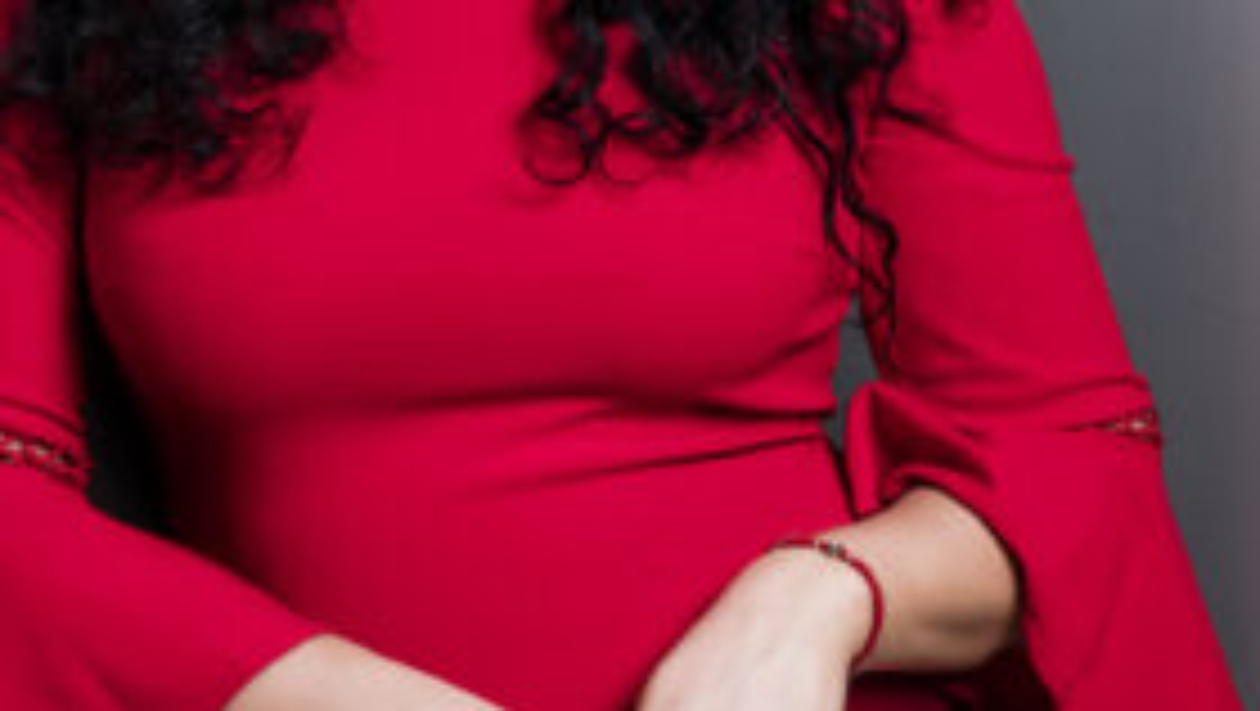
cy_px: 153
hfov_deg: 13.7
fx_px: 5249
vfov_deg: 7.7
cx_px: 533
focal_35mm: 157
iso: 250
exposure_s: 1/200
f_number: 10
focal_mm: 56
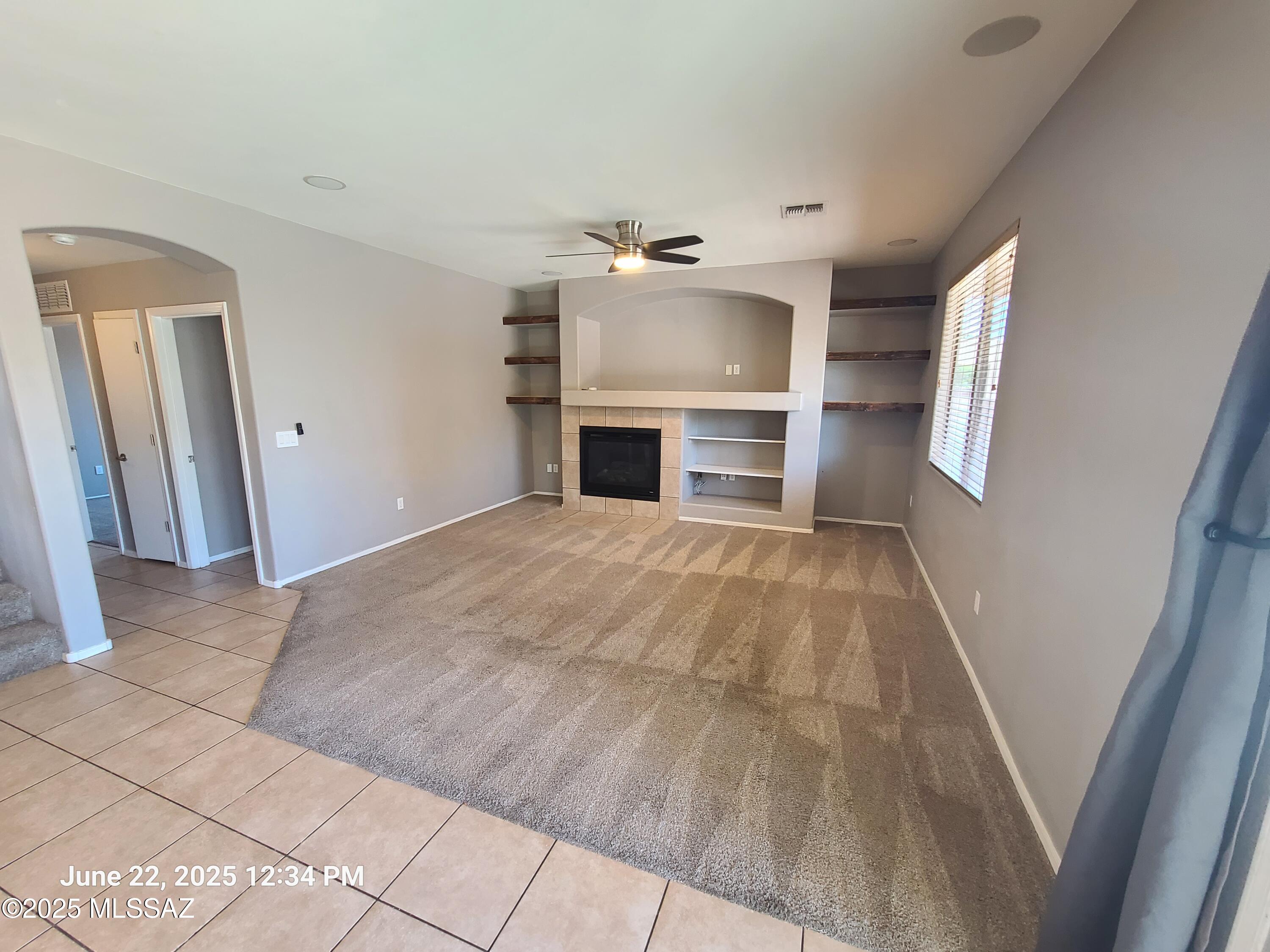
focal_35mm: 13
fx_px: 477
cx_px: 635
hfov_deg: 106.2
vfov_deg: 89.9
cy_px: 476
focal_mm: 2.2
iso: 400
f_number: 2.2
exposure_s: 1/60
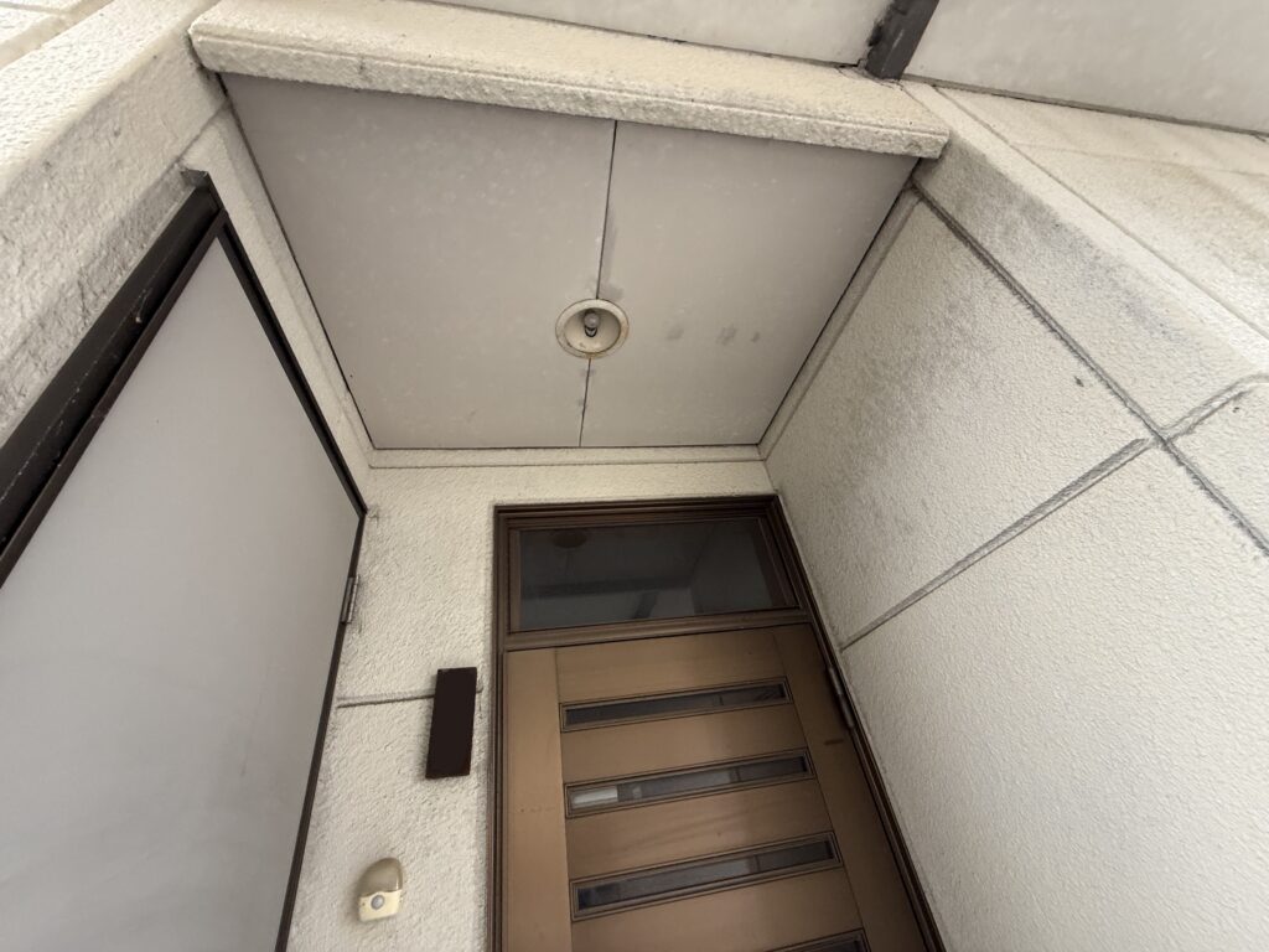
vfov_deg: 85.7
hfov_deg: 102.1
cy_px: 476
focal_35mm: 14
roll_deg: +9.2
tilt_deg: +35.8
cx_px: 634
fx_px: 513
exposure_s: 1/99
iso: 320
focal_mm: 2.22
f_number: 2.2
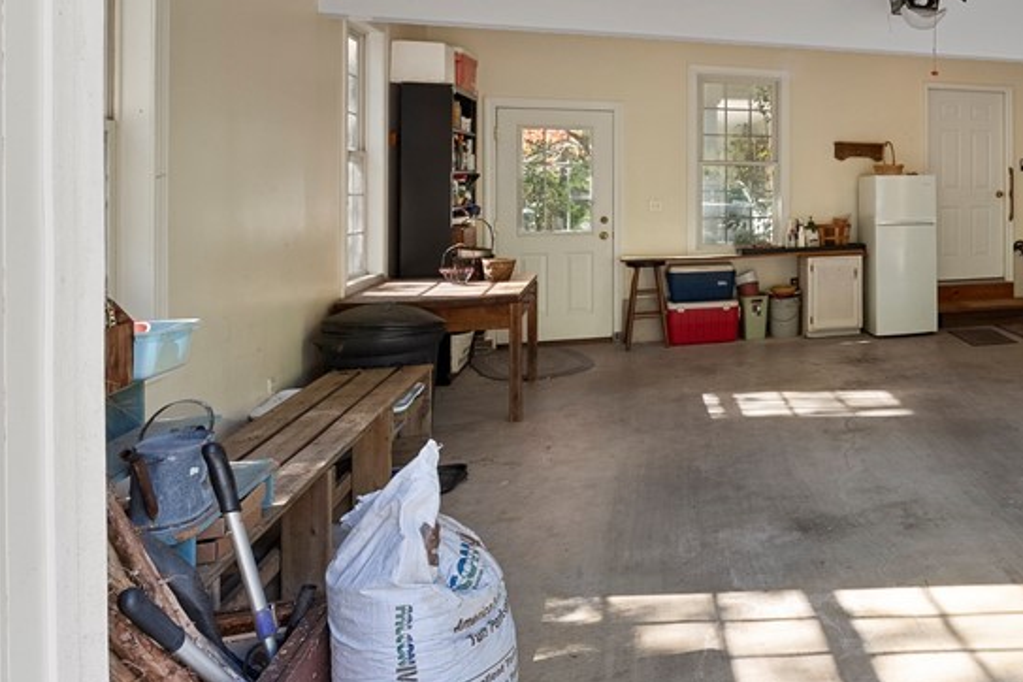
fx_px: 796
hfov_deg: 54.3
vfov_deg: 45.3
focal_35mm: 28
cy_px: 200
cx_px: 973
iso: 640
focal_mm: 14
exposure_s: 1/50
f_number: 8
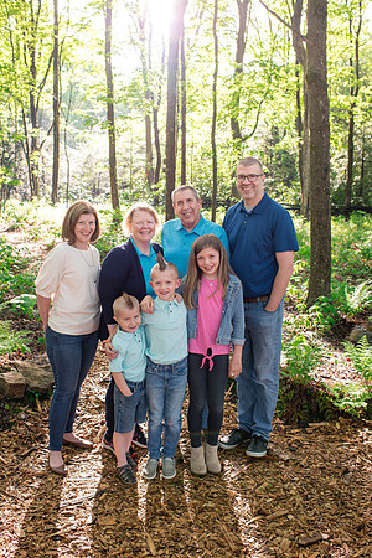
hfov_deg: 37.9
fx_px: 542
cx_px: 186
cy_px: 279
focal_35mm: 35
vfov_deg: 54.4
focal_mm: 35
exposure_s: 1/250
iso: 800
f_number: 5.6
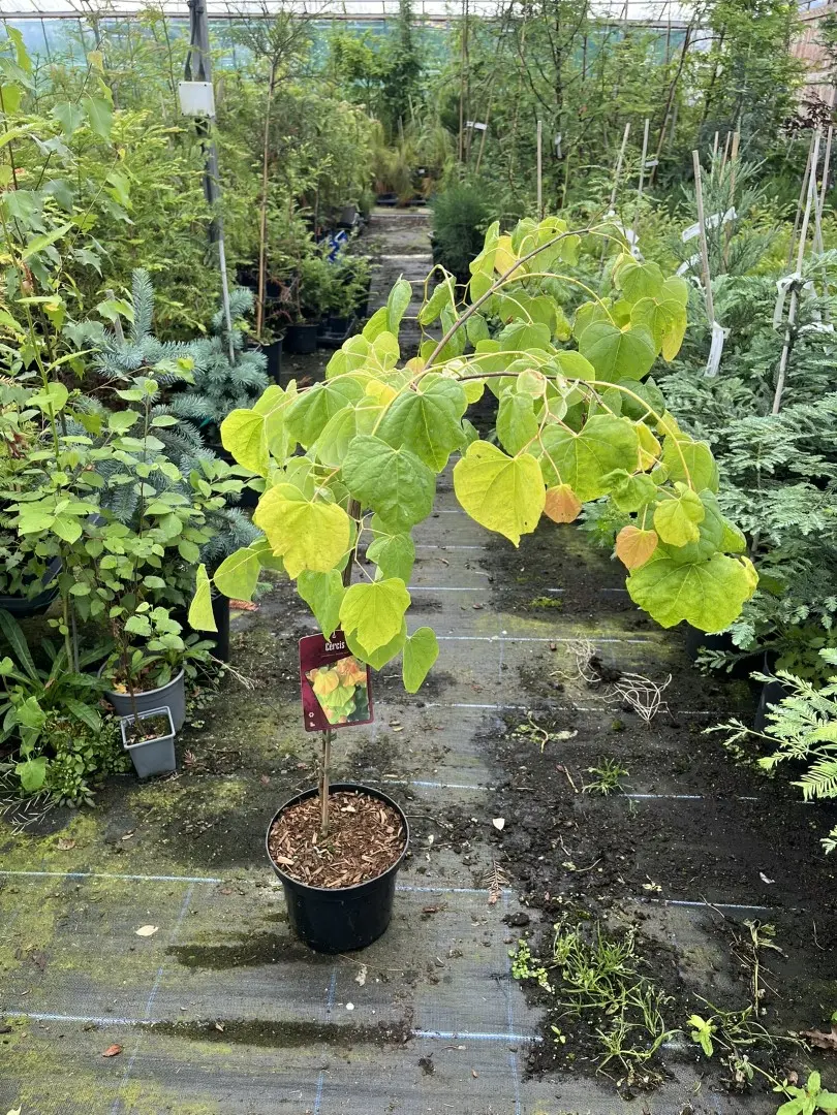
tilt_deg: -28.1
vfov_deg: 67.3
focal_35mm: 26
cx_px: 418
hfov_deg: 53.1
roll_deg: -2.4
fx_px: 838
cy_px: 558
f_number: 1.6
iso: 50
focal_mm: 5.1
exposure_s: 1/631
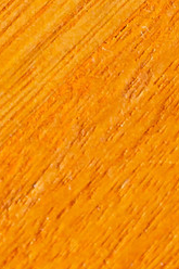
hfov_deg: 2.6
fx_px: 3906
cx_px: -319
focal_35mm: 523
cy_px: -509
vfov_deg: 3.8
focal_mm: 48
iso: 100
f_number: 5
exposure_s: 1/100
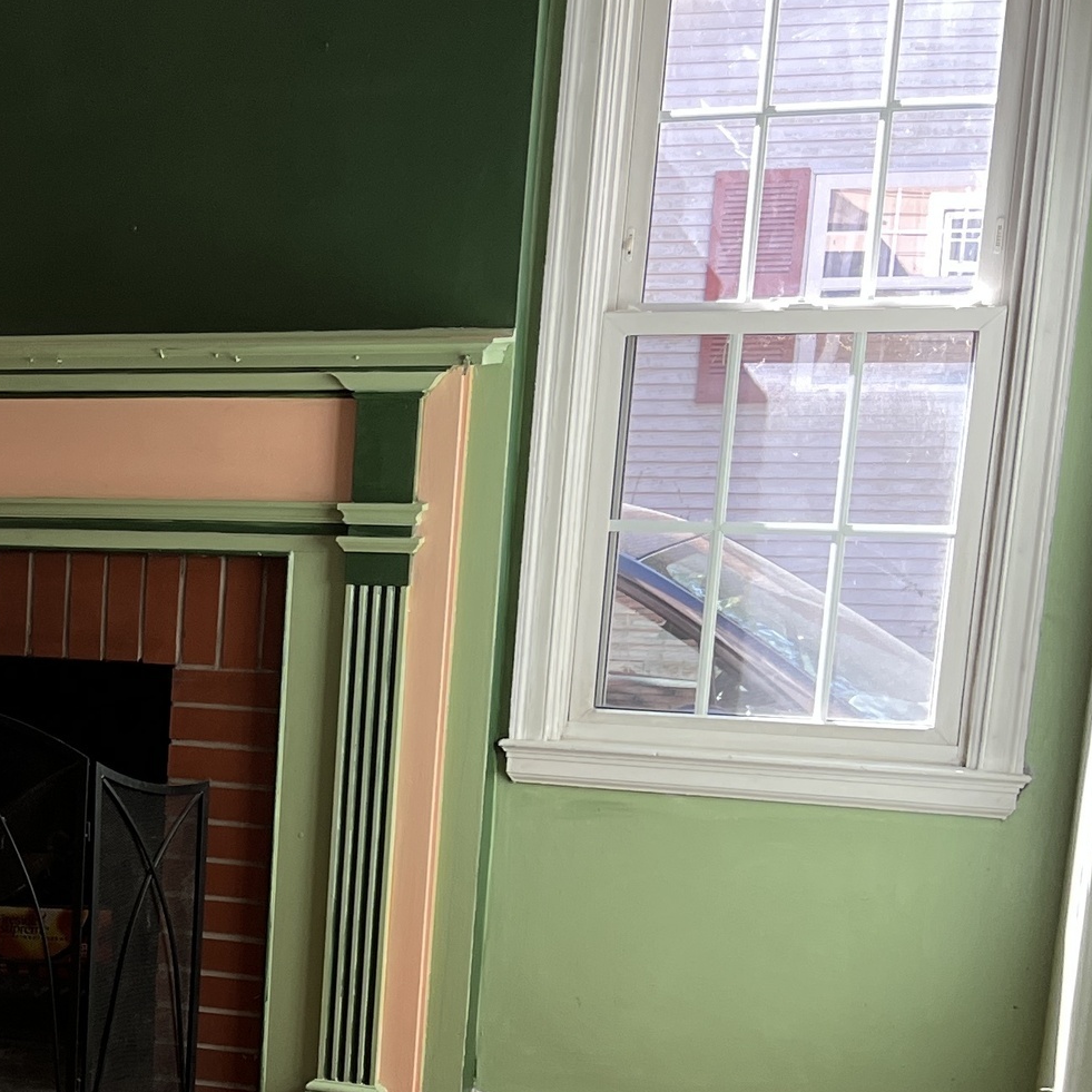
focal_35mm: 72
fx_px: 2570
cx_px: -455
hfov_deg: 21.0
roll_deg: -1.3
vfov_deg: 23.5
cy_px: 931
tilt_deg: -13.8
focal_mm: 5.1
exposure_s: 1/121
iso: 100
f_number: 1.6
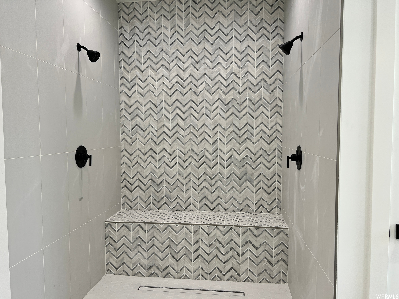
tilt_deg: -3.3
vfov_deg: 53.1
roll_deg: +0.6
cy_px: 150
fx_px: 300
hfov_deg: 67.3
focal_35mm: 26
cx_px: 200
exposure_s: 1/120
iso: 40
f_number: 1.5
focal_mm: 5.7
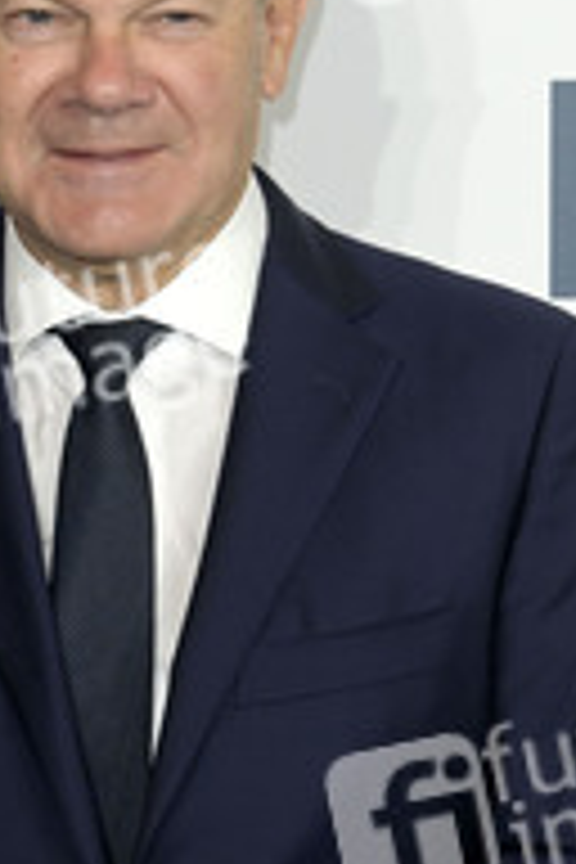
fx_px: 5808
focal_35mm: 242
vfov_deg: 8.5
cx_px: 148
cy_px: 576
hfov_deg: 5.7
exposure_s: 1/250
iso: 2000
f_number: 7.1
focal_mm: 116
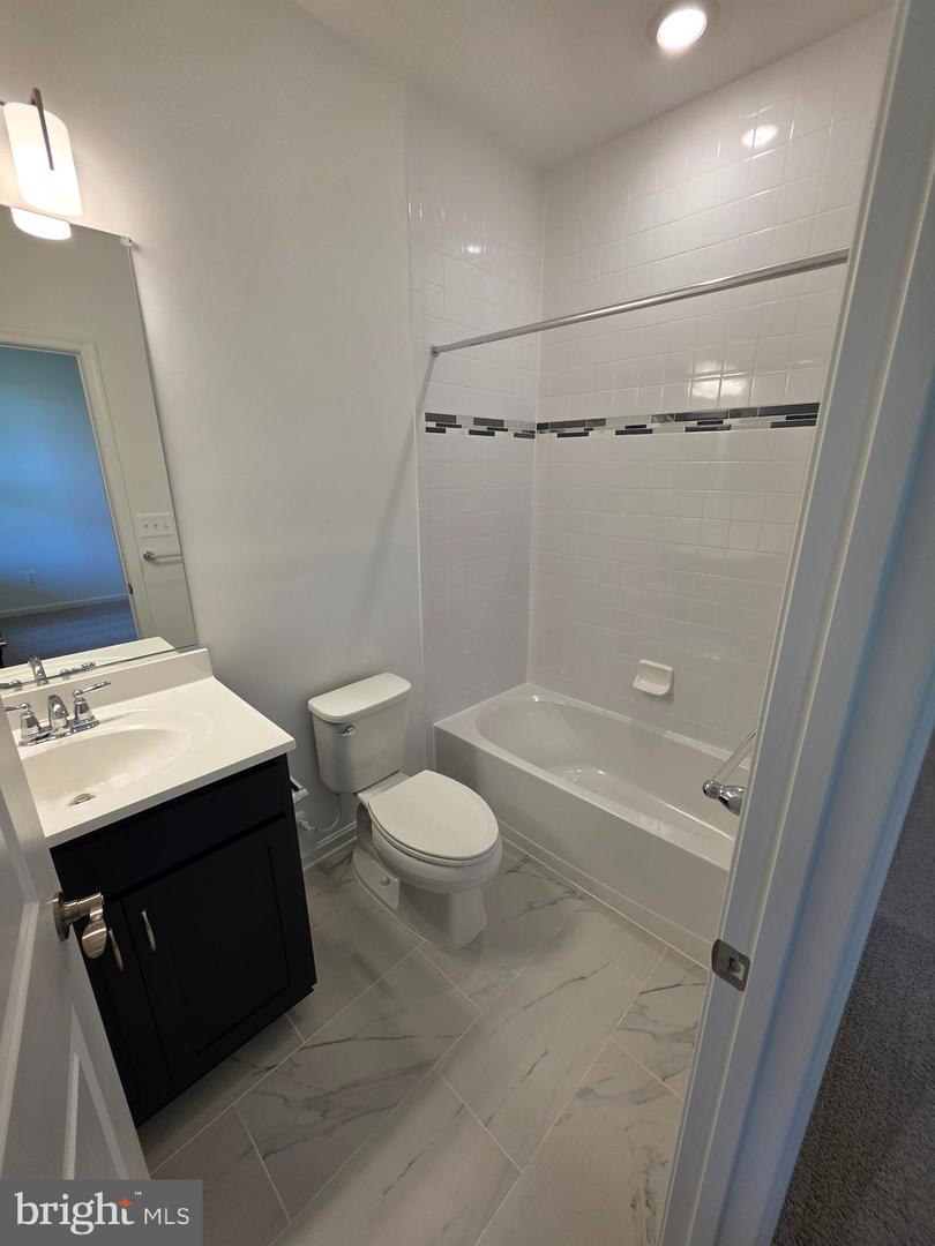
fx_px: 468
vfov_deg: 106.2
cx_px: 468
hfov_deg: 89.9
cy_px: 623
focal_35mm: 13
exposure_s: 1/120
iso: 80
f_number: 1.9
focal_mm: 2.2
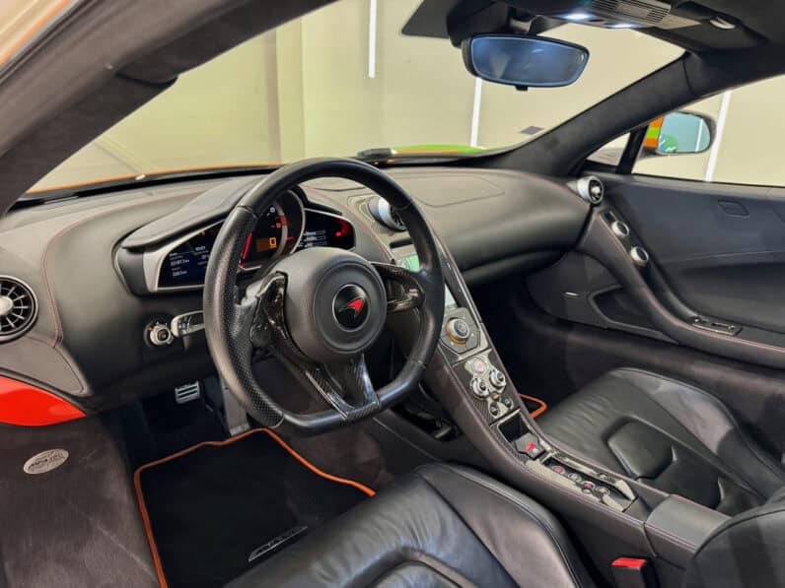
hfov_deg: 71.6
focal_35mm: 24
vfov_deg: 56.8
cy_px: 294
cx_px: 392
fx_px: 544
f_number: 1.8
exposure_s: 1/50
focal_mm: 6.8
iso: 640
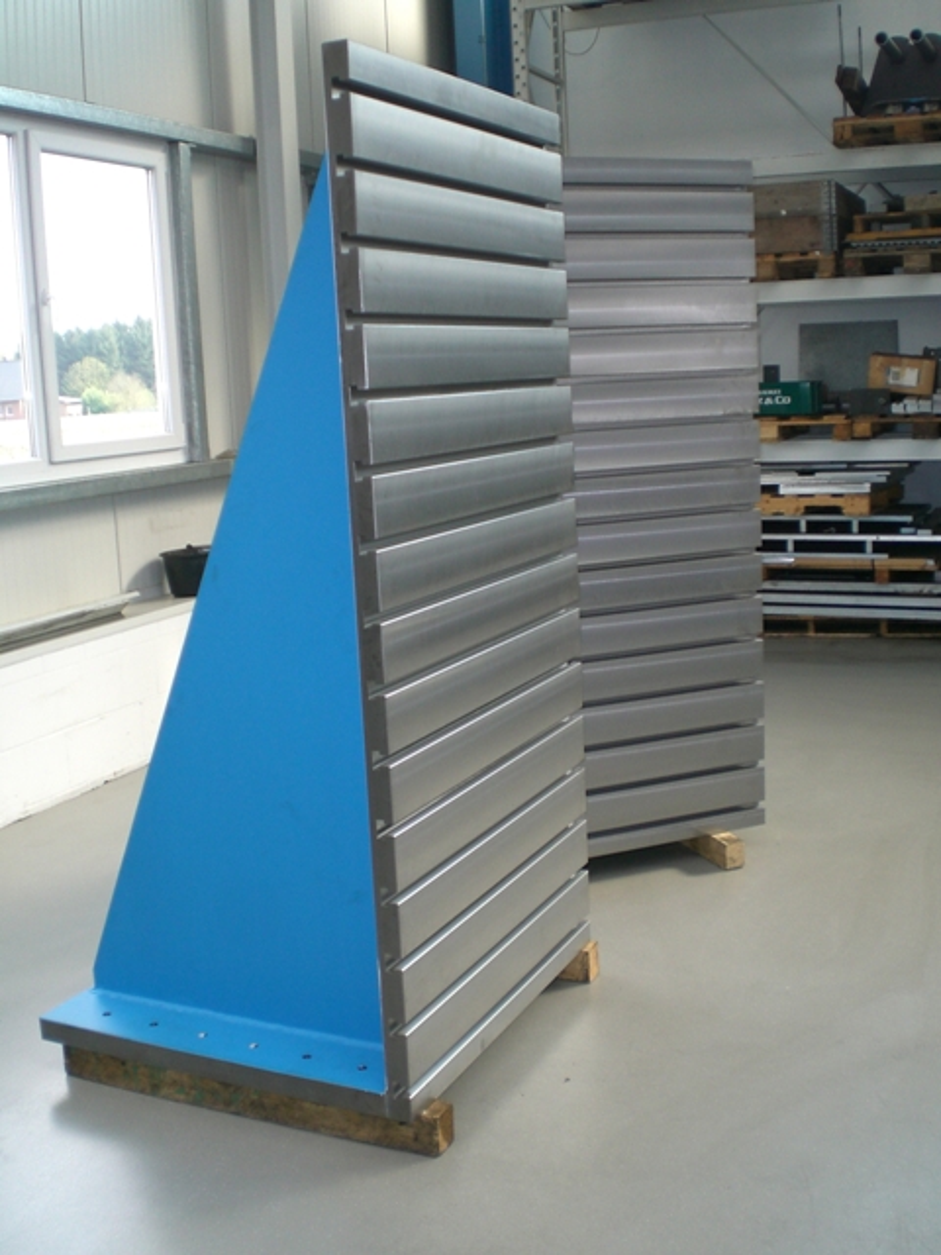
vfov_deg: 49.0
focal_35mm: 38
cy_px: 628
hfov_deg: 37.7
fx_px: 1377
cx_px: 470
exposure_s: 1/160
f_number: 3.1
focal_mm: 6.3
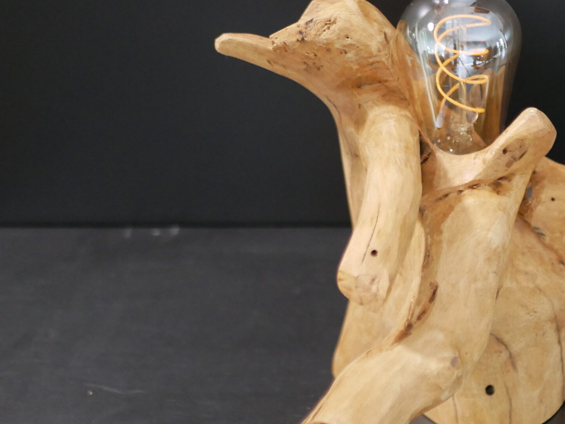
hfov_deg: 21.6
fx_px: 1453
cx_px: 477
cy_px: 204
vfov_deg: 16.6
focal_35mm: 89
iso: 1600
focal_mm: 25
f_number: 1.7
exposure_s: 1/60
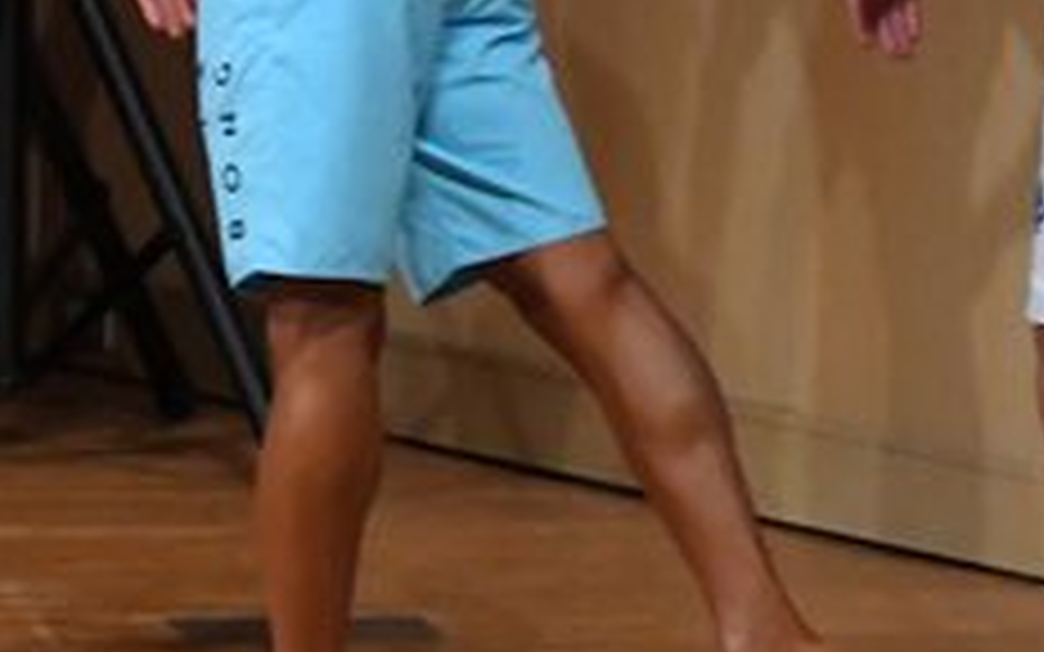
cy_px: -81
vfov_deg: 1.5
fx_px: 24668
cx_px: 515
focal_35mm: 867
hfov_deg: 2.4
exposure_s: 1/400
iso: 6400
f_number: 5.6
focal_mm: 170
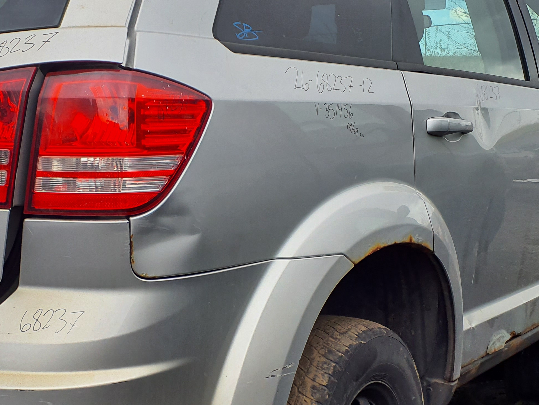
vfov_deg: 25.7
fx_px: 888
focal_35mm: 57
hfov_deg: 33.4
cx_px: 169
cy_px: 224
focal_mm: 3.58
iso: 40
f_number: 1.9
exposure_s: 1/828
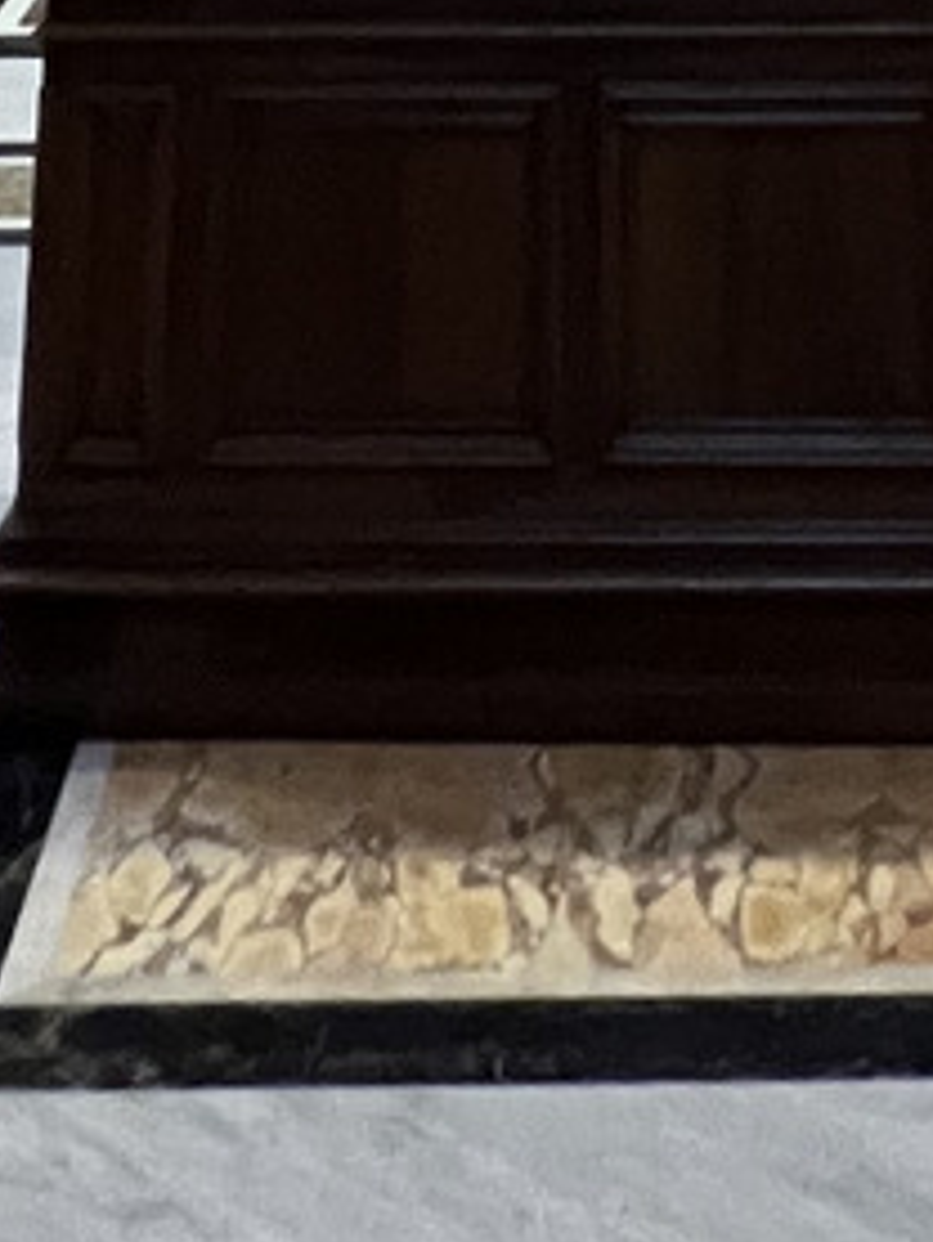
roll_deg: +0.8
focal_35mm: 75
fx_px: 2693
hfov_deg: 19.6
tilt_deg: +27.0
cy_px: -2287
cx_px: 588
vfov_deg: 12.3
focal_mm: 1.57
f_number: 1.8
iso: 500
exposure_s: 1/50
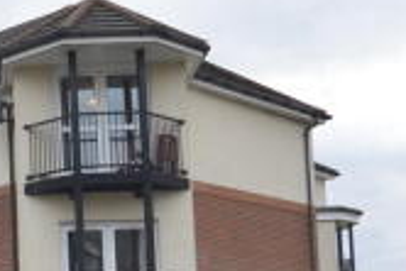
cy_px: 275
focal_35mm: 103
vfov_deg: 13.1
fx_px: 1163
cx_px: -61
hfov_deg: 18.9
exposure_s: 1/200
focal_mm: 24
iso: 200
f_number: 4.5
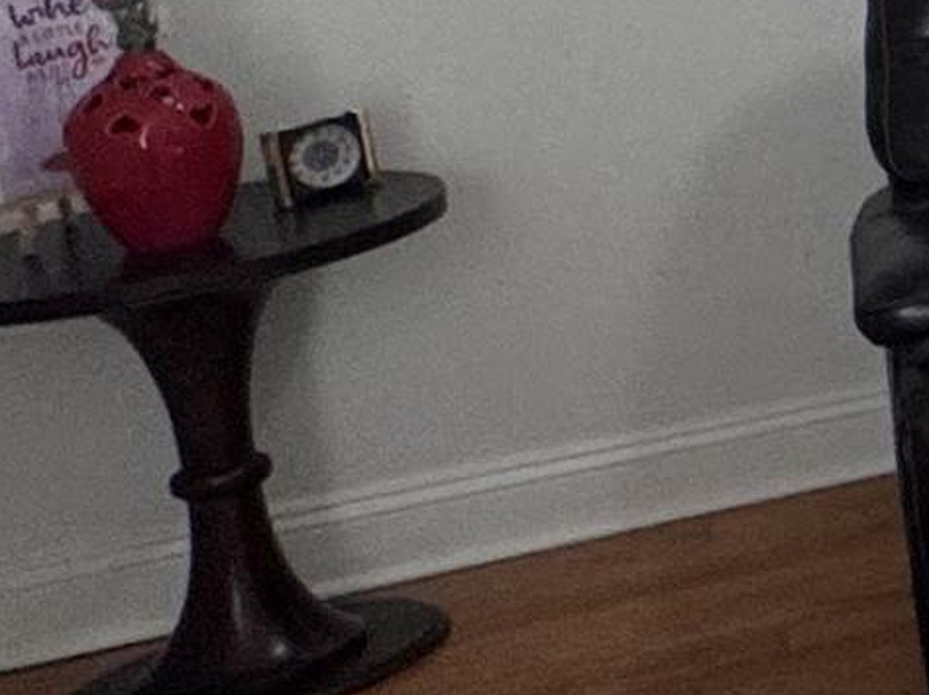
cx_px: 2685
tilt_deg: -6.2
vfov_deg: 15.2
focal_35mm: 91
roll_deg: +0.5
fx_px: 2440
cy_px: -277
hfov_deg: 12.0
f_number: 2.2
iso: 160
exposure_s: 1/120
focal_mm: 2.22
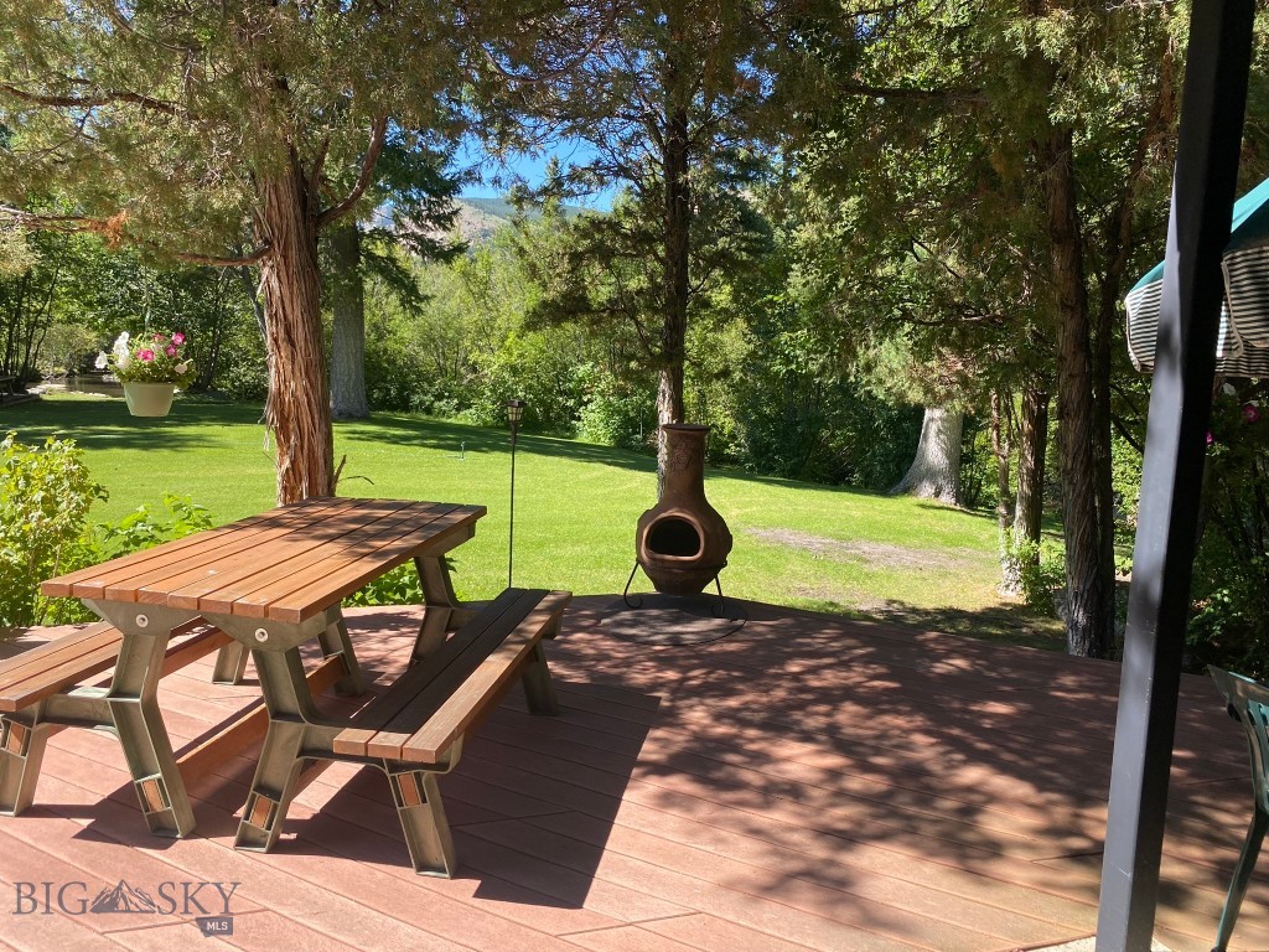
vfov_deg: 53.1
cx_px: 634
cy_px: 476
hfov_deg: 67.3
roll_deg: -2.4
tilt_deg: -6.9
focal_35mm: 26
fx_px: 953
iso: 32
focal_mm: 4.25
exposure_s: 1/678
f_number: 1.8
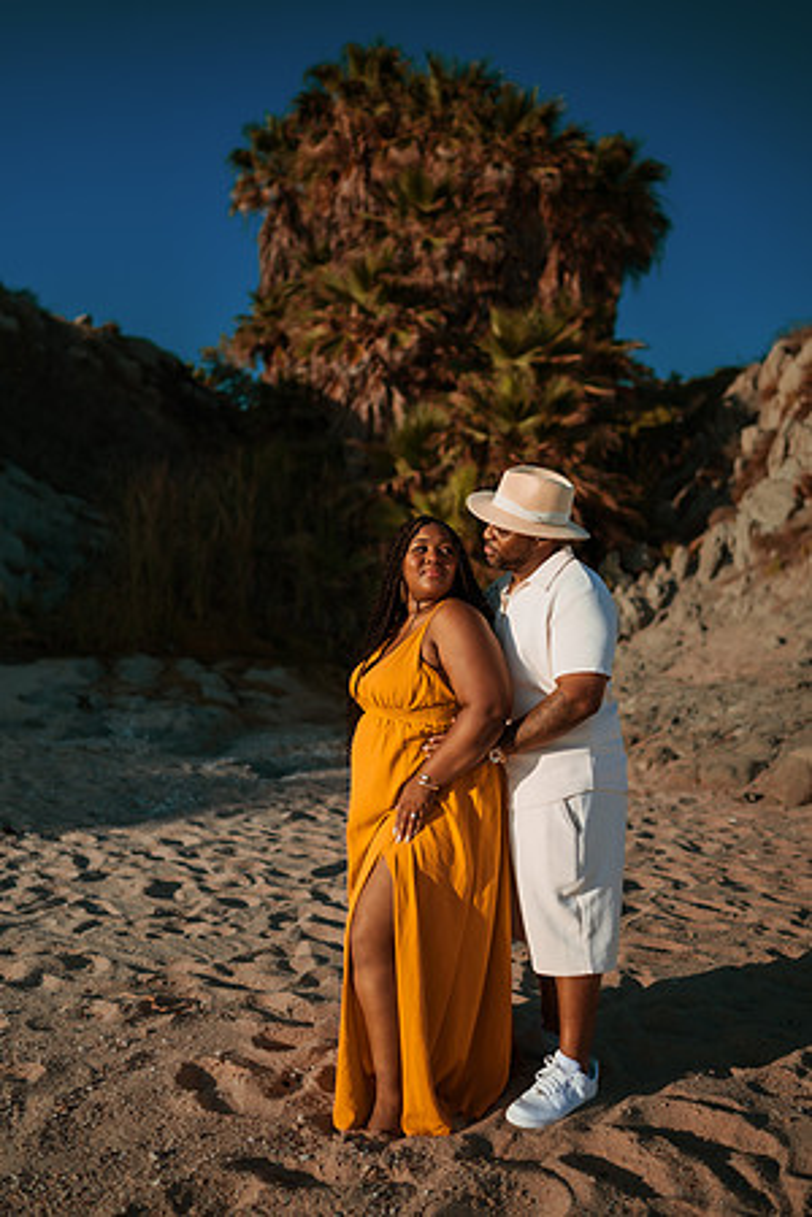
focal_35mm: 35
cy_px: 608
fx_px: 1184
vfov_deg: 54.4
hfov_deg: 37.9
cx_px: 406
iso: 100
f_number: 1.8
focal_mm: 35
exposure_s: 1/4000
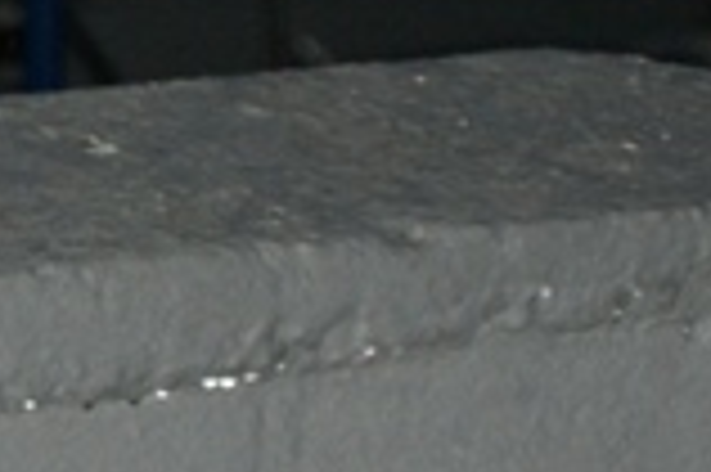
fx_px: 11778
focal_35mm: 597
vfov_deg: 2.3
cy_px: -187
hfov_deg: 3.4
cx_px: -657
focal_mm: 70
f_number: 5.6
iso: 400
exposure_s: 1/125
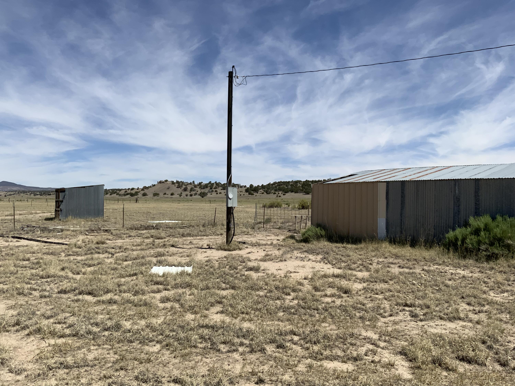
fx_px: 431
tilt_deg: +0.9
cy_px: 193
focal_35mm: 29
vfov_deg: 48.2
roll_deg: +0.3
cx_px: 258
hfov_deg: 61.7
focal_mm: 3
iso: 20
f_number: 1.8
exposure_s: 1/3534
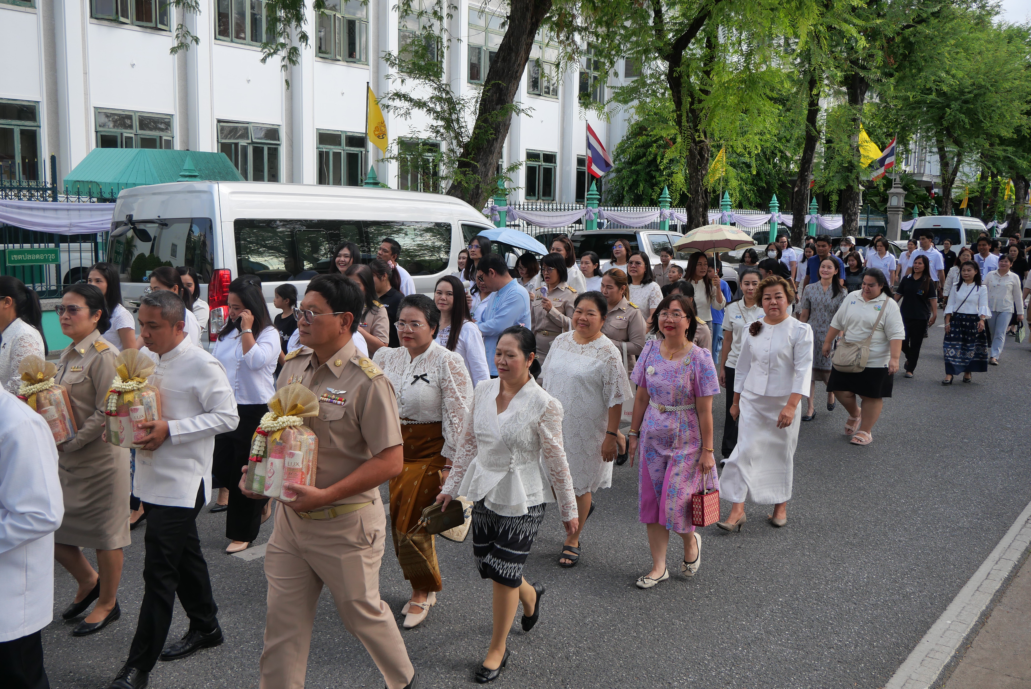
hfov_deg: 54.4
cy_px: 344
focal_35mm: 35
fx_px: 1003
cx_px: 516
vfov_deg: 37.9
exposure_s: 1/640
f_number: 4.5
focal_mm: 17
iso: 200
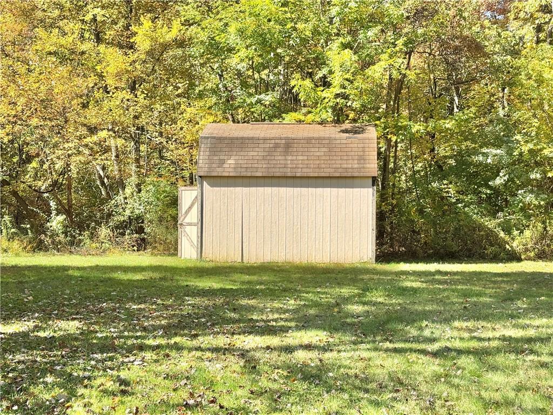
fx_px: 767
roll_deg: -1.5
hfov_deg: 39.7
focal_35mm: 48
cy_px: 208
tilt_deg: +0.2
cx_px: 276
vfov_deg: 30.3
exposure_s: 1/1043
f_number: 1.78
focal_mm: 6.76
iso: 64
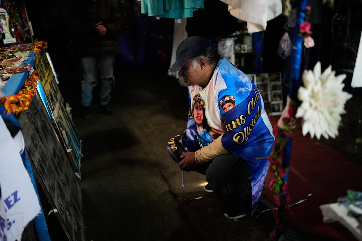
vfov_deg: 37.8
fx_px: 352
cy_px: 120
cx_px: 181
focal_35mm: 35
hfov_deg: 54.4
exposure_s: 1/1250
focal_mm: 35
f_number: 1.4
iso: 3200
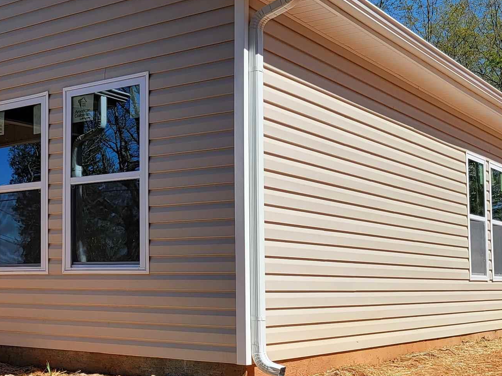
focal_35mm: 57
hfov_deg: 31.7
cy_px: 230
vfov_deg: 25.6
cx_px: 26
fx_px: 827
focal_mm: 6.7
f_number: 1.8
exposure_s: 1/740
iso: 16
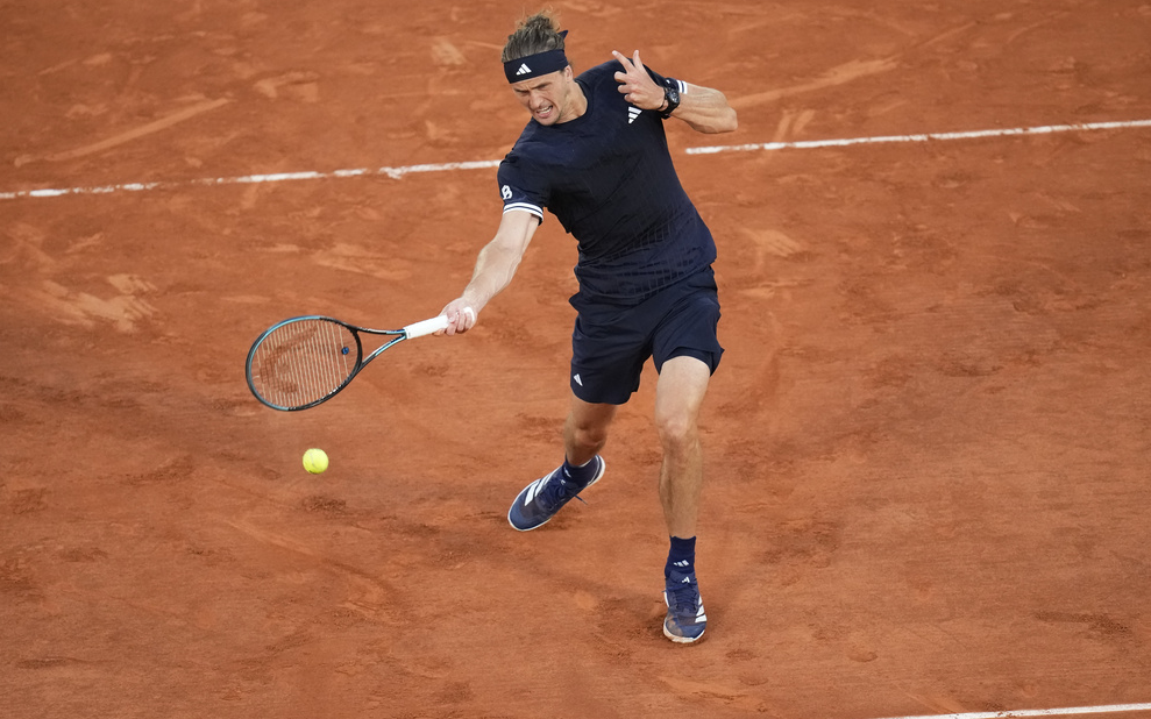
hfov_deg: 3.3
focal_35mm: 633
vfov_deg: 2.1
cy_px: 333
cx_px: 566
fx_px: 19855
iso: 3200
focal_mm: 400
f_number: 2.8
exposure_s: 1/2500
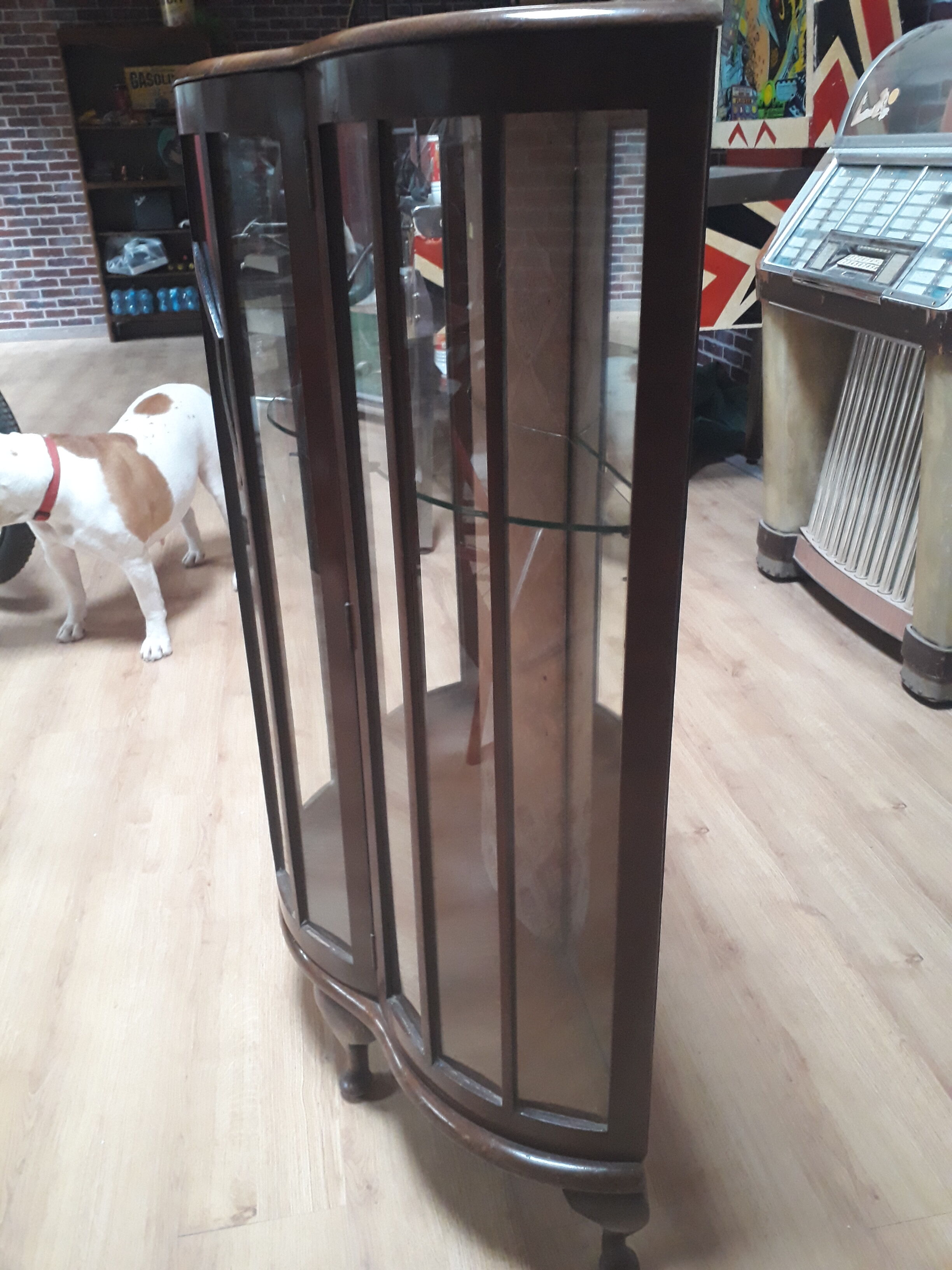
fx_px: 990
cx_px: 476
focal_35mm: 27
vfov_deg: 65.3
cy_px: 635
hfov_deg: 51.4
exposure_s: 1/17
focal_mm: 3.6
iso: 320
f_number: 1.9
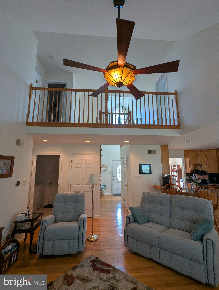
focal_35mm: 16
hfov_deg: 78.2
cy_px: 145
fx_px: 135
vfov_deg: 94.4
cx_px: 110
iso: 133
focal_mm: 2.35
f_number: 2.2
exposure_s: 1/120
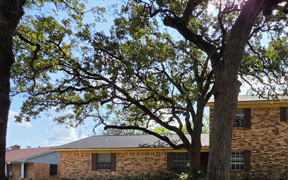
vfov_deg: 38.7
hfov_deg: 57.7
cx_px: 246
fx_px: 228
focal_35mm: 29
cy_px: 176
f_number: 1.9
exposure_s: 1/1834
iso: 32
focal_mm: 2.2
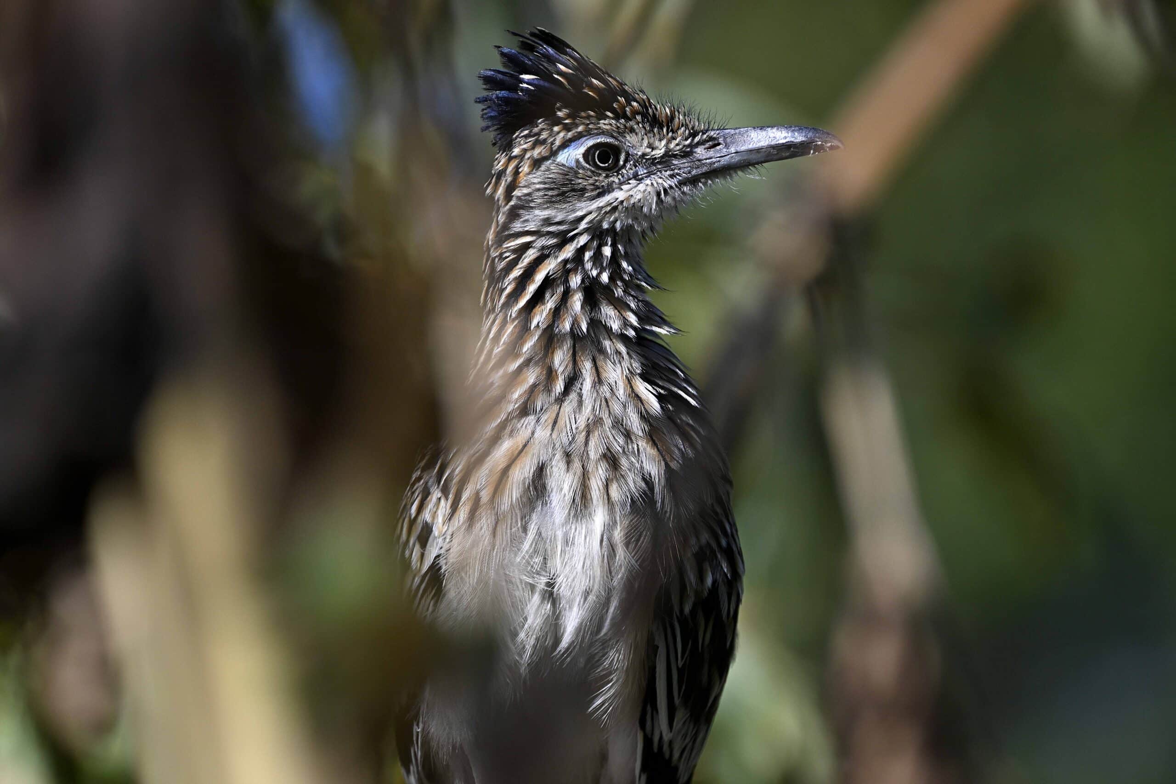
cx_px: 588
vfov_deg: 2.5
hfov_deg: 3.7
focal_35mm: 560
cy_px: 392
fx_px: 18293
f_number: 8
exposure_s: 1/1600
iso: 400
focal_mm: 560
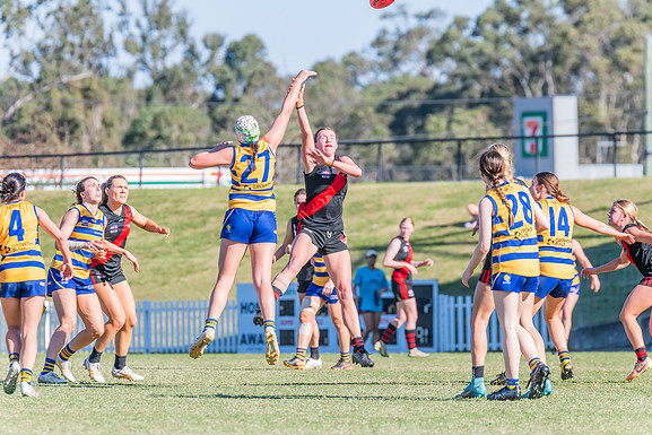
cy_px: 218
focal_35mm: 422
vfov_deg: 3.3
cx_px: 327
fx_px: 7644
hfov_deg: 4.9
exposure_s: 1/1250
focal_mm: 420
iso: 800
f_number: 9
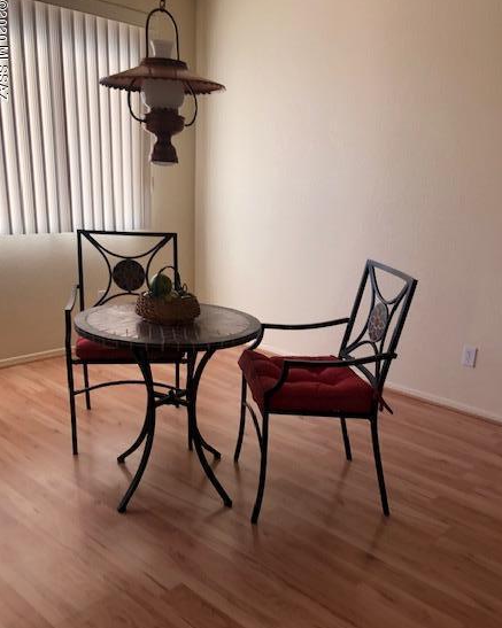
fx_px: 595
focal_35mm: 32
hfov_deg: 45.8
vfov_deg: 55.5
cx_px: 255
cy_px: 360
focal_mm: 3.99
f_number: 1.8
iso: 20
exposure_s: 1/191
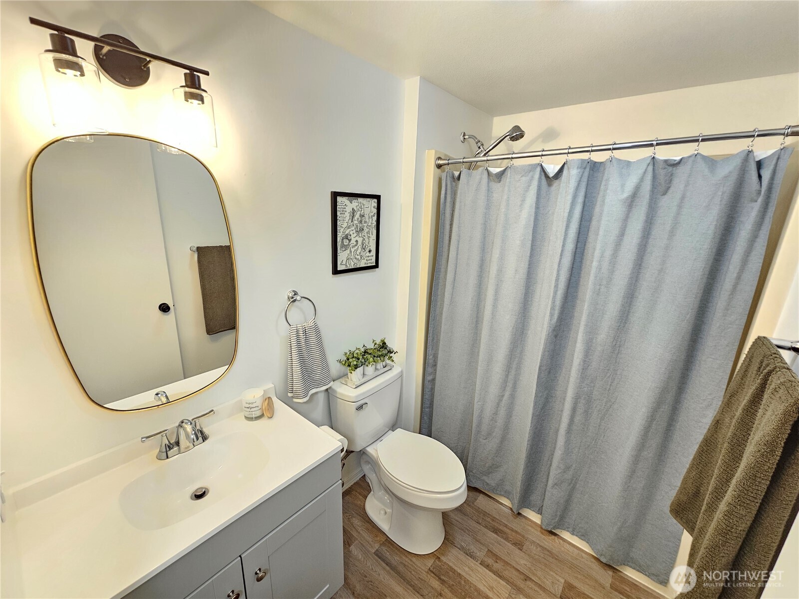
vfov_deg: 89.9
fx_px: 300
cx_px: 400
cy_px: 300
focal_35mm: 13
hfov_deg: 106.2
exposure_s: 1/30
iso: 320
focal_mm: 2.2
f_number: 2.2
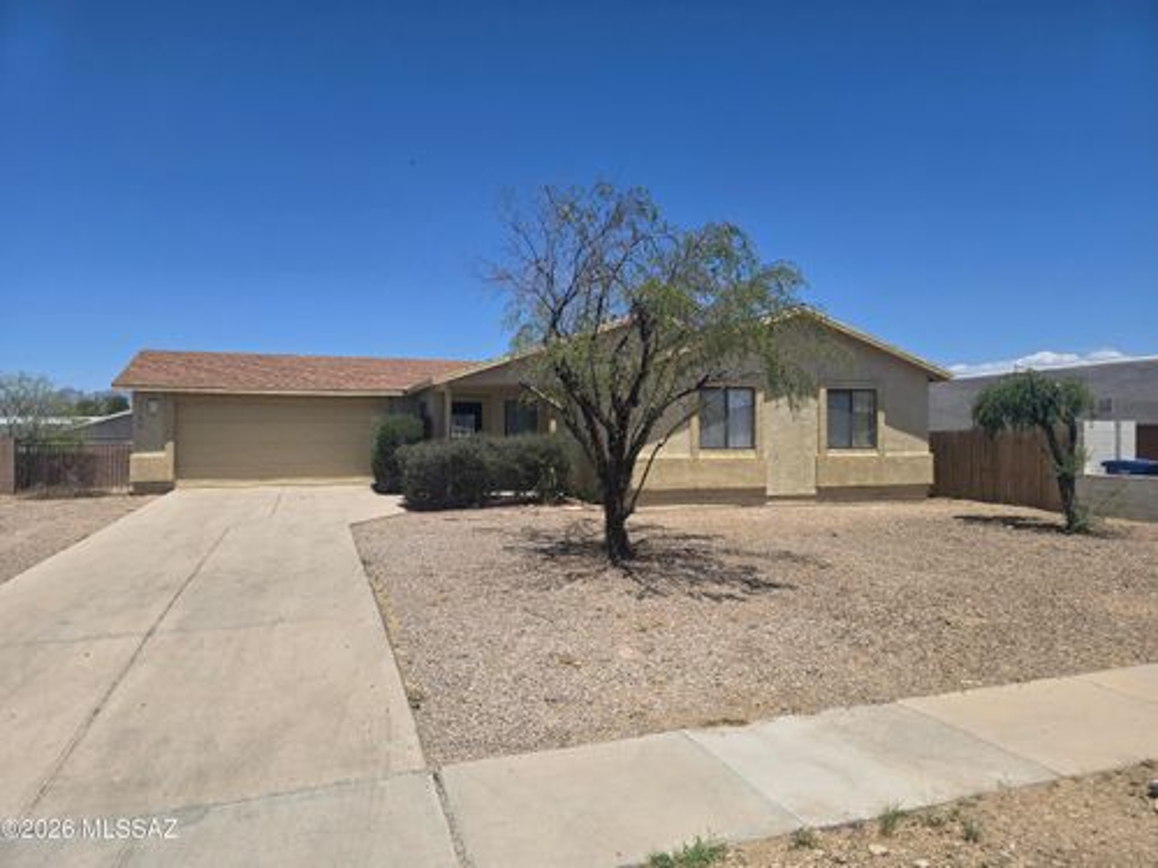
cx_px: 579
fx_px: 769
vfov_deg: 58.9
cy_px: 434
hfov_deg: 73.9
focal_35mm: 23
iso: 12
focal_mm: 6.3
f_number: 1.7
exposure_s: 1/1218
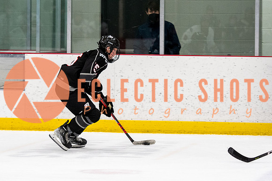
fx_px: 1946
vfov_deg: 5.3
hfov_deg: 8.0
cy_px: 62
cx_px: 88
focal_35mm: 258
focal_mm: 105
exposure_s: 1/640
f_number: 2.8
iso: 1600
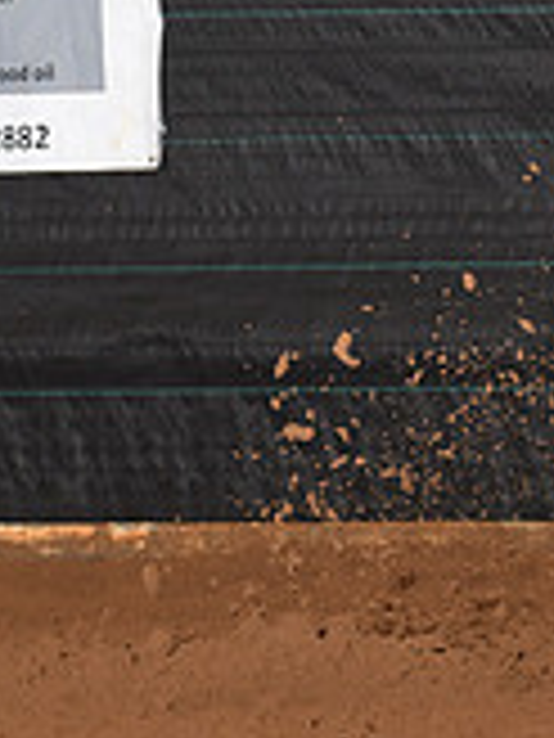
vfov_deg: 2.7
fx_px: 15961
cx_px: 1248
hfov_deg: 2.0
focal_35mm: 748
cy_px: 290
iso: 1000
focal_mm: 220
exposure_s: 1/250
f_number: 5.6
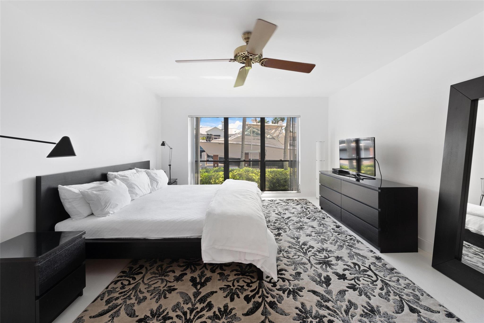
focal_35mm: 14
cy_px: 162
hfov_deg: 104.2
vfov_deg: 81.2
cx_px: 242
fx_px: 188
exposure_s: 1/40
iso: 320
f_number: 7.1
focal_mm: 14
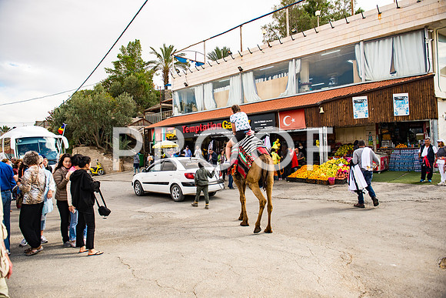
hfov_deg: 73.7
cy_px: 149
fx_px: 297
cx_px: 223
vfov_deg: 53.2
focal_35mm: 24
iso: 200
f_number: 2.8
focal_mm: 24
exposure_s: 1/2000
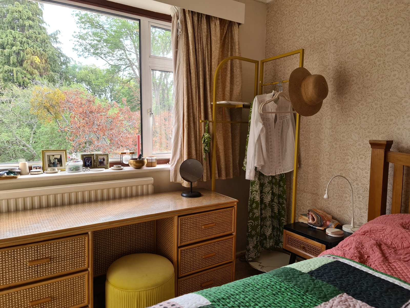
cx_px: 205
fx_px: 296
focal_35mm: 25
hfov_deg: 69.4
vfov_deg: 54.9
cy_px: 154
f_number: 1.8
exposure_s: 1/100
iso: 50
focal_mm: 7
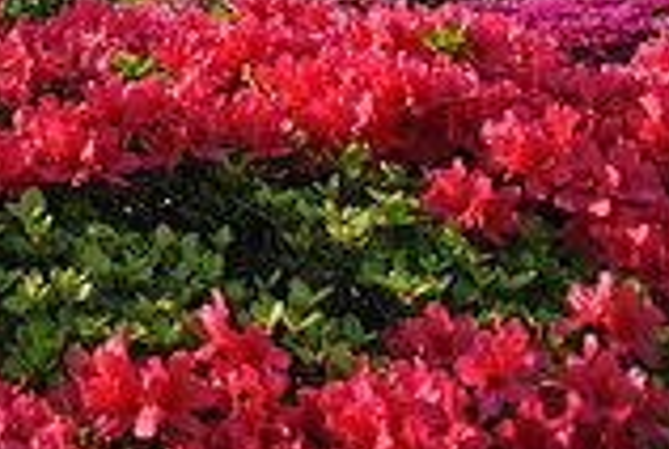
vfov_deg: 14.1
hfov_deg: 20.2
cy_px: -235
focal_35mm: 91
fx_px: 1694
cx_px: -229
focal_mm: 10.7
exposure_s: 1/500
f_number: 7.1
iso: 200
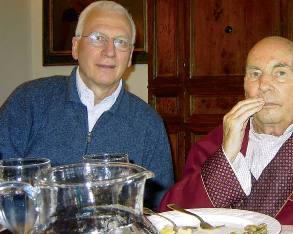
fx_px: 408
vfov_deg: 32.0
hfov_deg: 39.1
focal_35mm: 47
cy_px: 96
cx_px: 193
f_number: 2.8
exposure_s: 1/50
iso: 100
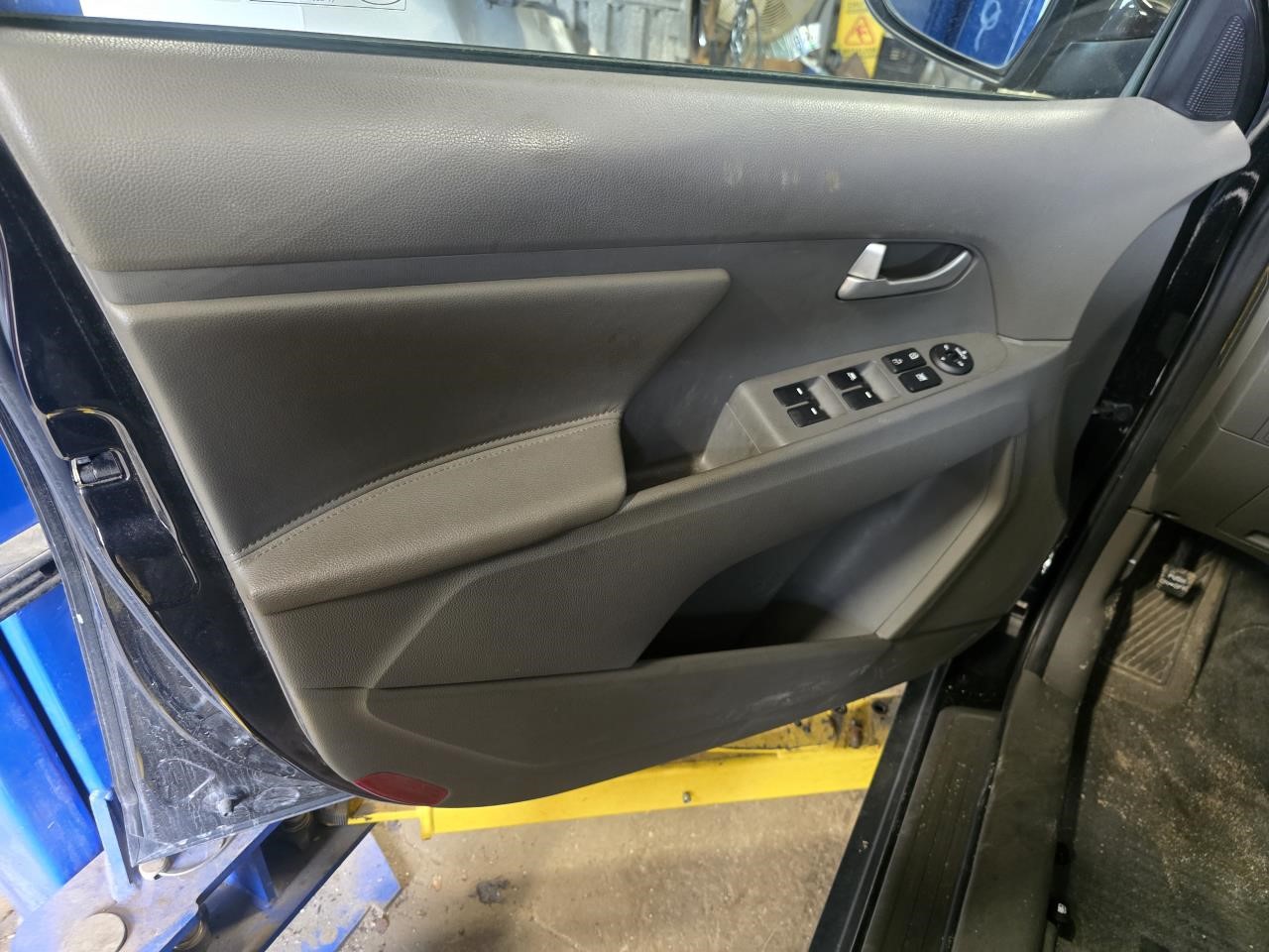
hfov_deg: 73.9
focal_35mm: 23
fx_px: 843
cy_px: 476
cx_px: 634
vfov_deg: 58.9
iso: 1000
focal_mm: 6.3
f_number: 1.7
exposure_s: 1/60
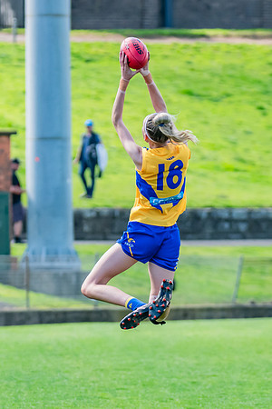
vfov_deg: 4.1
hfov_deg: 2.8
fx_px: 5663
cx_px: 115
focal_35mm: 500
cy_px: 240
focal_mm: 210
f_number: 5
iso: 800
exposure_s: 1/1600
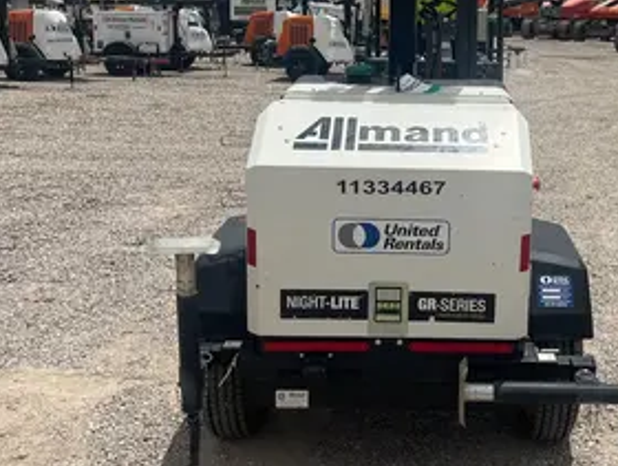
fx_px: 912
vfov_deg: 28.4
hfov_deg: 36.6
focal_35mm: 51
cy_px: 145
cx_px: 457
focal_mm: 5.1
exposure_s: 1/8403
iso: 50
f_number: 1.6
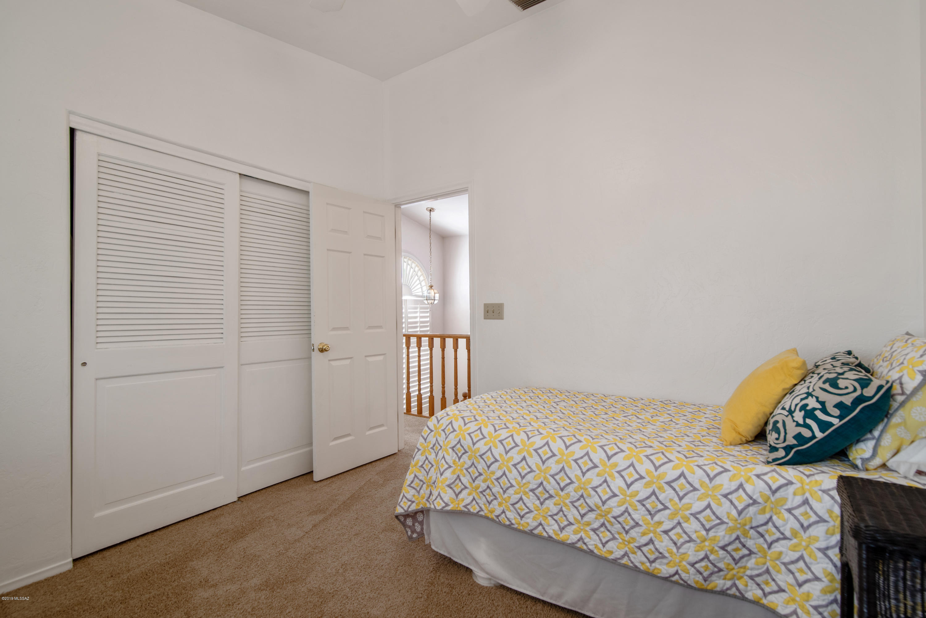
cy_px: 309
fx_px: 412
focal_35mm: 16
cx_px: 463
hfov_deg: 96.7
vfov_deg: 73.8
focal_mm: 16
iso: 200
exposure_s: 1/6
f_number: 7.1
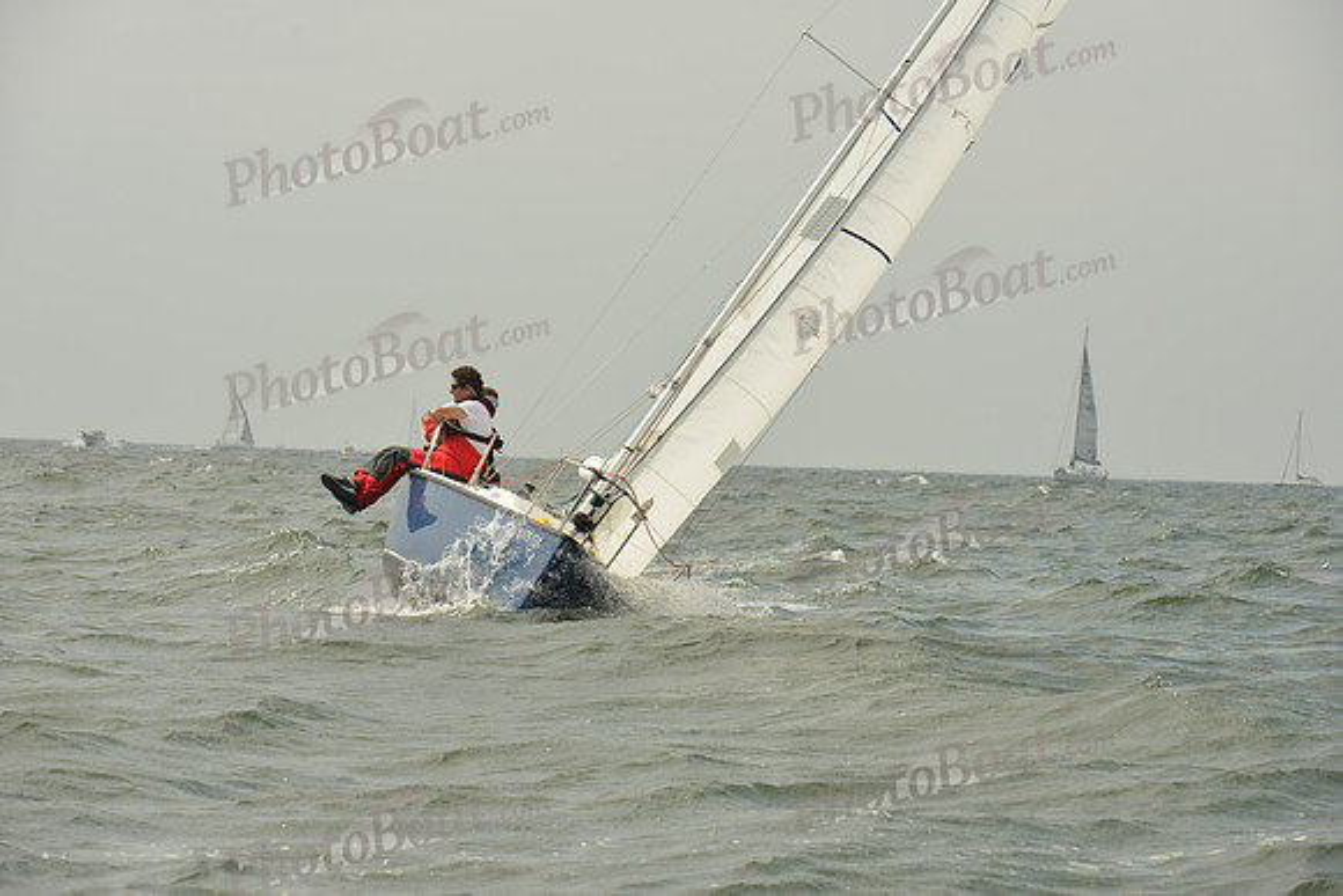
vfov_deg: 10.2
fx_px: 5037
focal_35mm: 135
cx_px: 672
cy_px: 448
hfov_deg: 15.2
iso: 320
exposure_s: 1/1250
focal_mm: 135
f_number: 9
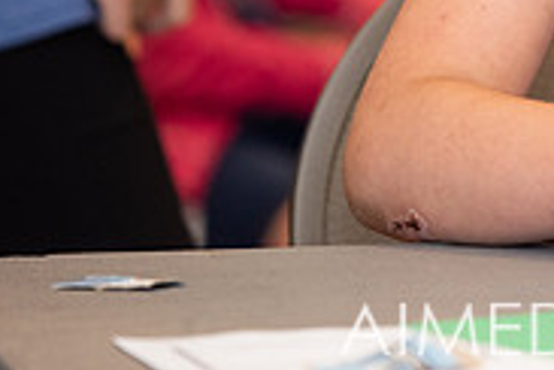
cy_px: -199
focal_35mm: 506
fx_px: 7786
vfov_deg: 2.7
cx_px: 766
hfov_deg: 4.1
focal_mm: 160
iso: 800
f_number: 5
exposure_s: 1/250
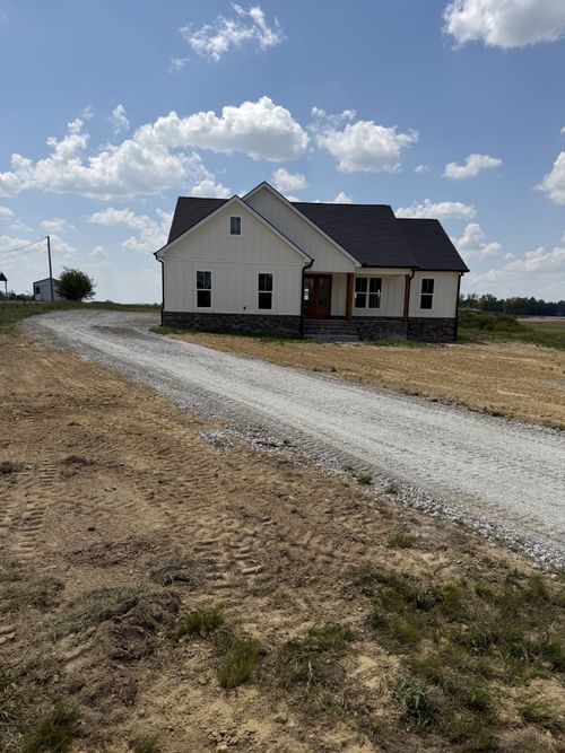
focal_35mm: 24
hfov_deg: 56.8
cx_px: 282
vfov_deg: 71.6
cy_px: 376
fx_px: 522
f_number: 1.78
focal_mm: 6.76
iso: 80
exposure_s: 1/8130
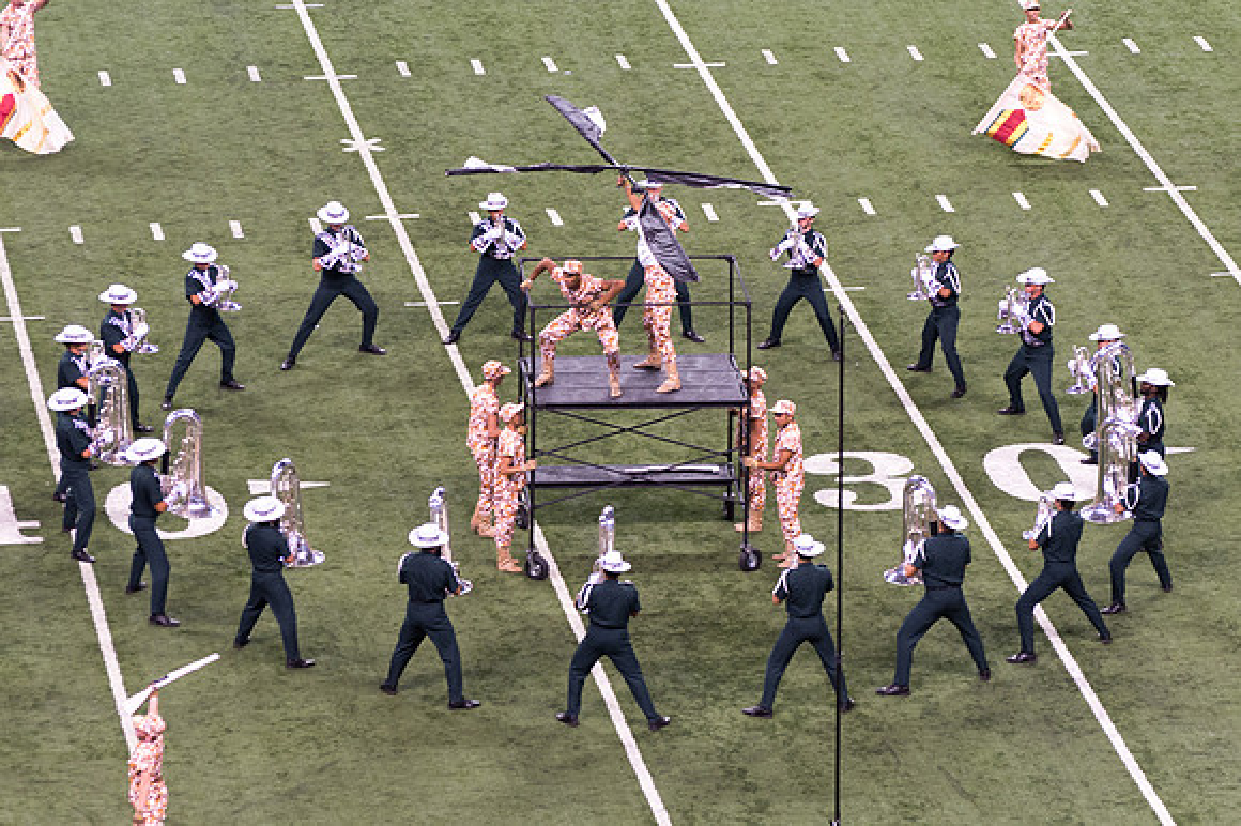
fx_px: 6956
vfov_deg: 6.8
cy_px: 306
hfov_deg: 10.2
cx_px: 638
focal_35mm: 202
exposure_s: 1/320
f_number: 4.8
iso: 1400
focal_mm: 125
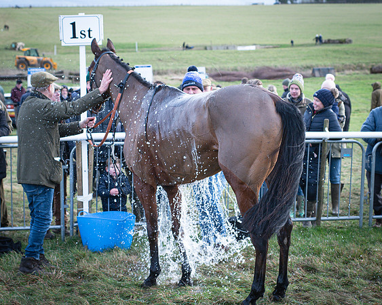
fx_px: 955
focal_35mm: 84
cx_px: 229
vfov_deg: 18.2
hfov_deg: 22.6
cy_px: 152
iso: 640
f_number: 4
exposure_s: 1/640
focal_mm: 50
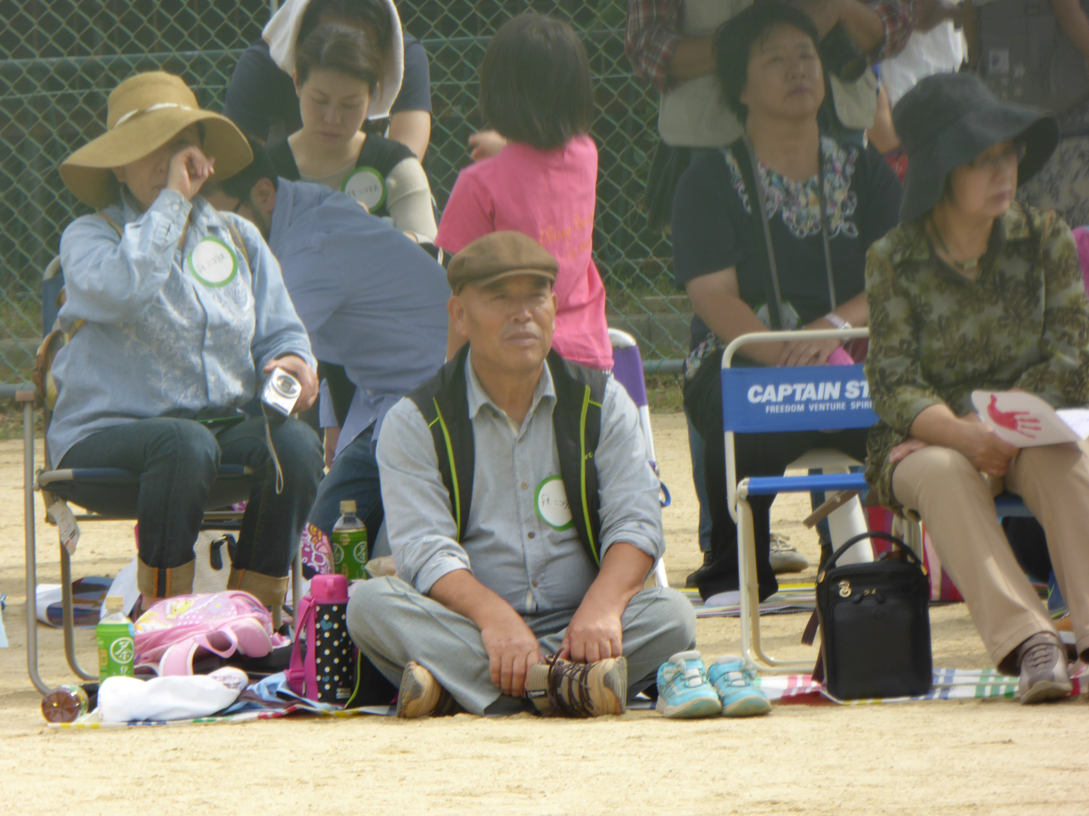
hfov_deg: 3.1
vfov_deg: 2.4
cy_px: 408
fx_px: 19851
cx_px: 544
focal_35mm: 631
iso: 100
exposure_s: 1/160
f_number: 6.1
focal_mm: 101.7
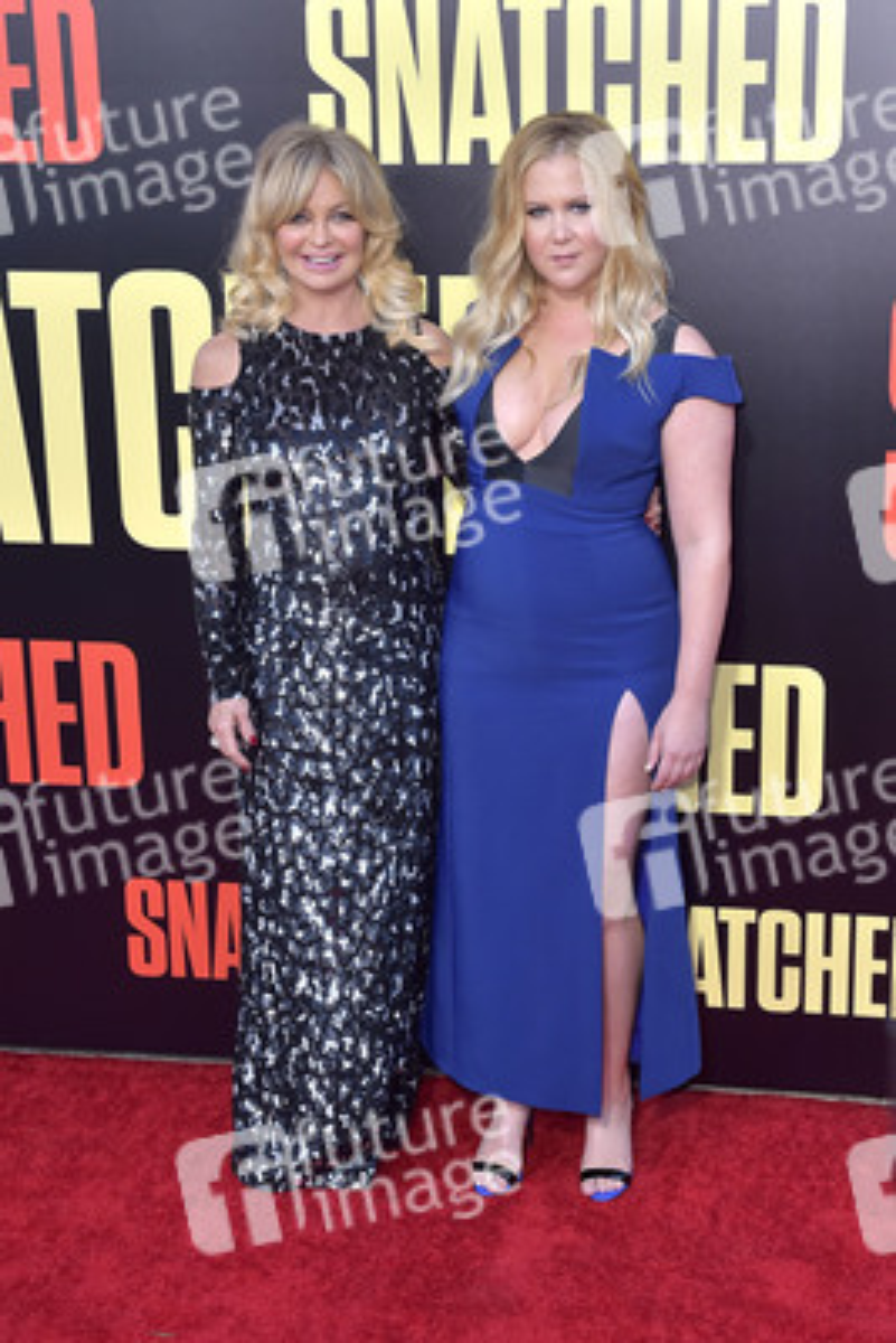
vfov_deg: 41.1
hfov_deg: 28.1
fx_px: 1790
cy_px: 672
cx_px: 448
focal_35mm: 48
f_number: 6.3
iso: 500
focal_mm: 48
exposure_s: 1/320
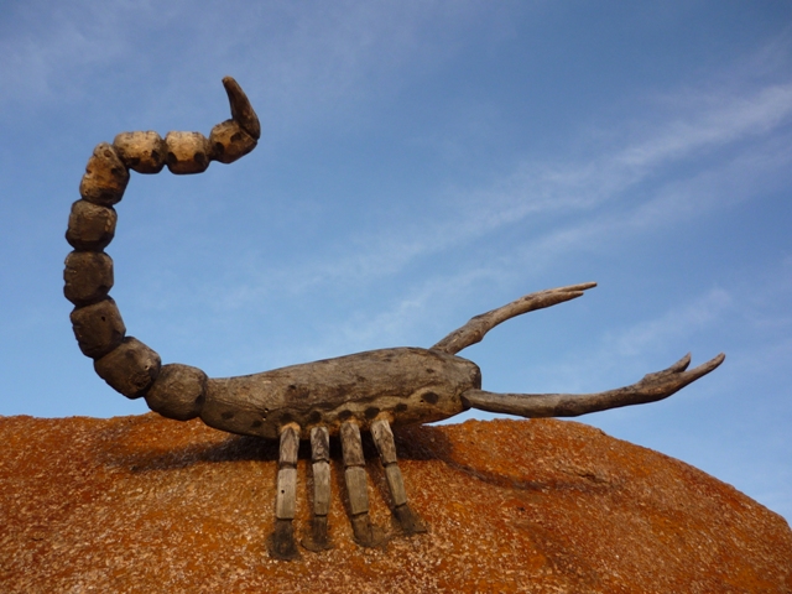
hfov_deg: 55.4
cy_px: 297
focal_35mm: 33
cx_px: 396
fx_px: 755
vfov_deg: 42.9
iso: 100
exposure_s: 1/250
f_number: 2.8
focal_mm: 5.5
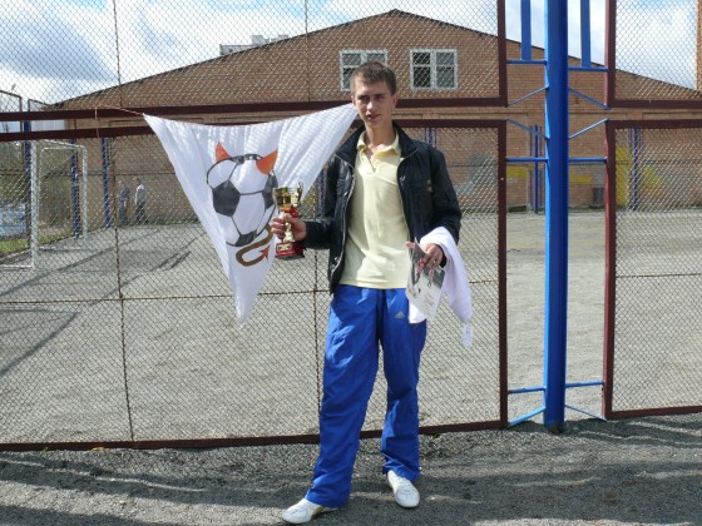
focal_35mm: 35
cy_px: 263
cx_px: 351
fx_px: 710
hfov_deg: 52.6
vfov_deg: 40.7
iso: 100
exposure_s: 1/250
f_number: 5.6
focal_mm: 7.4
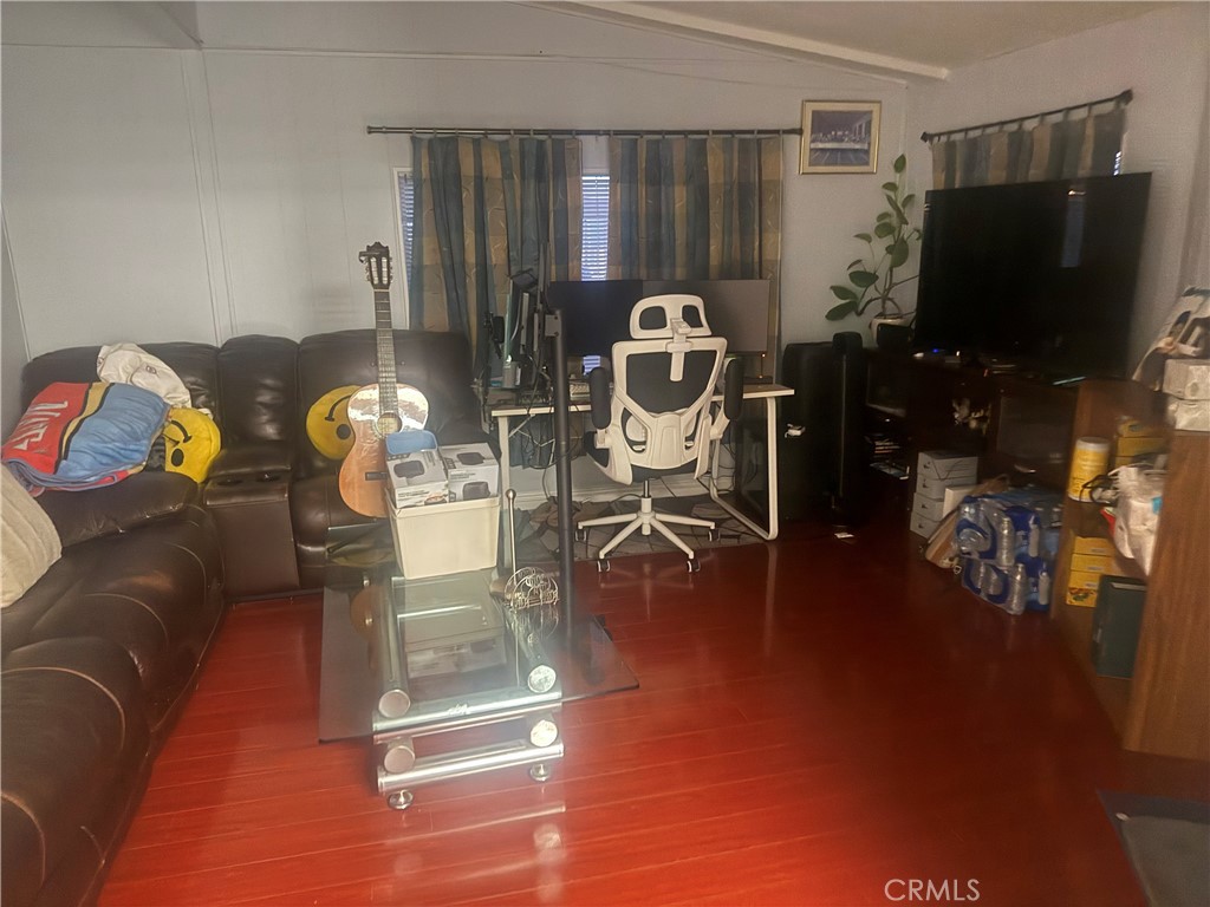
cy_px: 454
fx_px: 839
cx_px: 605
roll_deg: +0.3
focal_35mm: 24
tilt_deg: -13.1
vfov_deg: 56.8
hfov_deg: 71.6
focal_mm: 6.76
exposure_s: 1/9
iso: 2500
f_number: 1.78
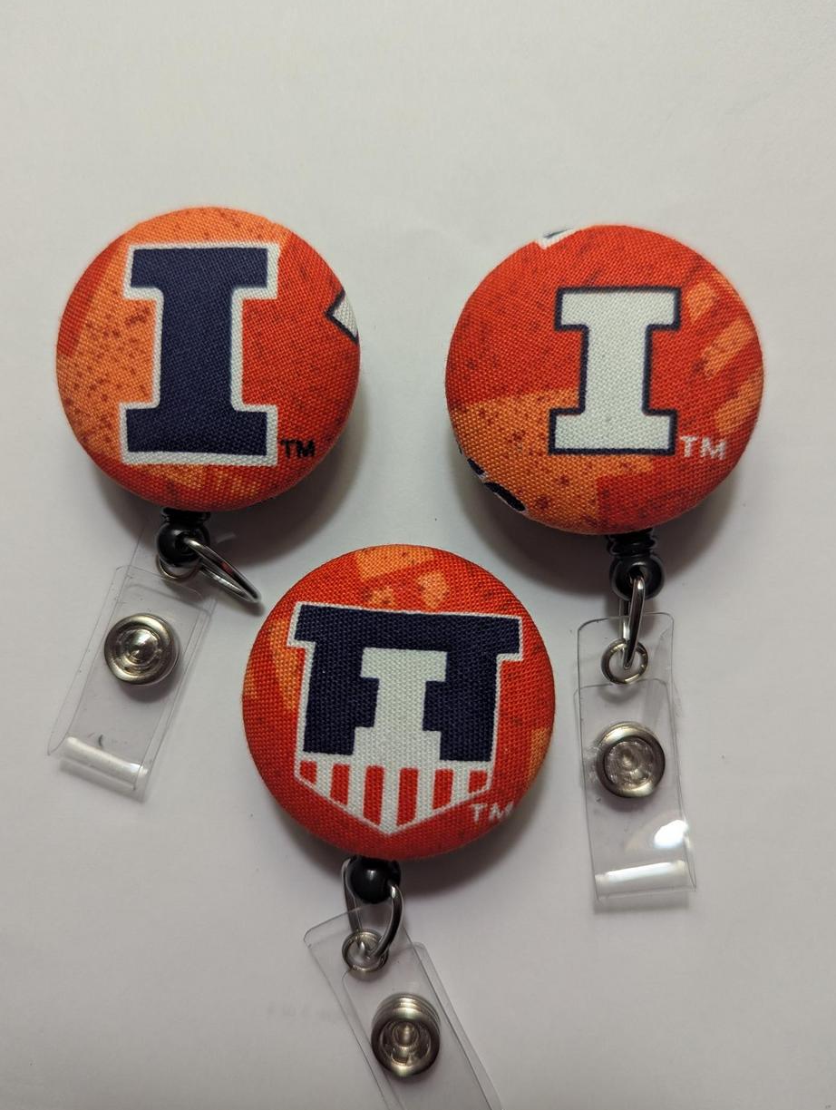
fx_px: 803
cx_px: 406
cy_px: 541
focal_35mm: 25
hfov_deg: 55.0
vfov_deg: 69.3
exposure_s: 1/120
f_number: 1.85
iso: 138
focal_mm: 6.81
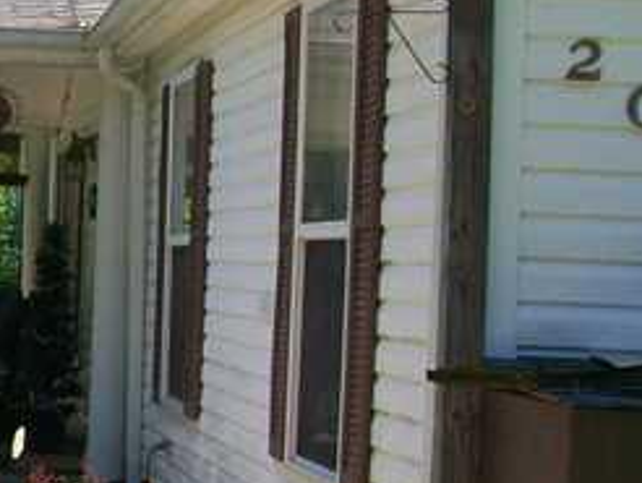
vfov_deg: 14.3
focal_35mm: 104
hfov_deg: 17.8
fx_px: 1931
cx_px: -172
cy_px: 214
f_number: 2.8
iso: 64
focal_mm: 5.7
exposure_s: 1/500
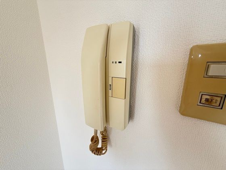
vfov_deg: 85.7
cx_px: 113
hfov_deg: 102.1
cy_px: 85
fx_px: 91
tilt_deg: -12.2
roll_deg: -0.2
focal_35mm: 14
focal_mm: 2.22
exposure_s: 1/99
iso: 80
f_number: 2.2
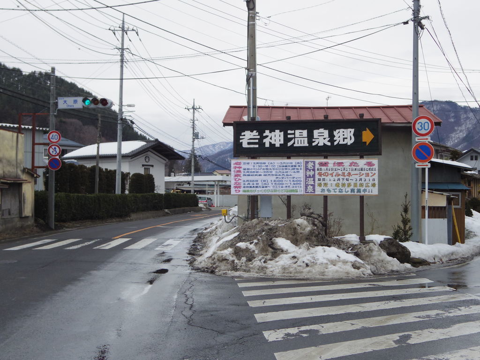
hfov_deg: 40.4
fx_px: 652
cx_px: 240
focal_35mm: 47
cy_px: 180
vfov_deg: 30.9
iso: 250
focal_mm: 8.5
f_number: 3.5
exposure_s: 1/1000
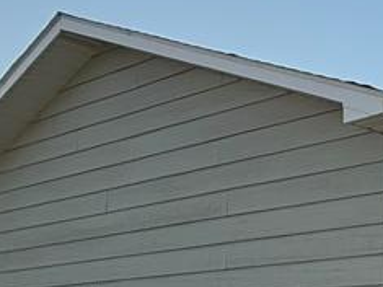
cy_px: 346
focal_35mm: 61
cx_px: 743
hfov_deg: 19.7
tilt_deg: -0.1
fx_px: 675
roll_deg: +0.8
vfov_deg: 22.2
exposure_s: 1/2976
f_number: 2.2
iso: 80
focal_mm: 2.22
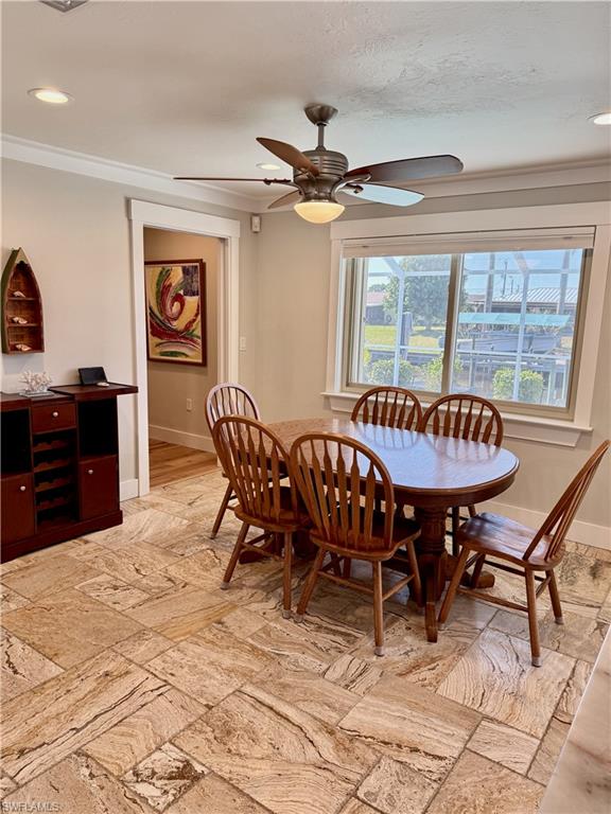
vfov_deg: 71.6
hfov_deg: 56.8
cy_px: 407
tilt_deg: -10.2
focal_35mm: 24
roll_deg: -1.9
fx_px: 565
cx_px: 306
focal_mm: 6.76
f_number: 1.78
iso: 80
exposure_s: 1/138
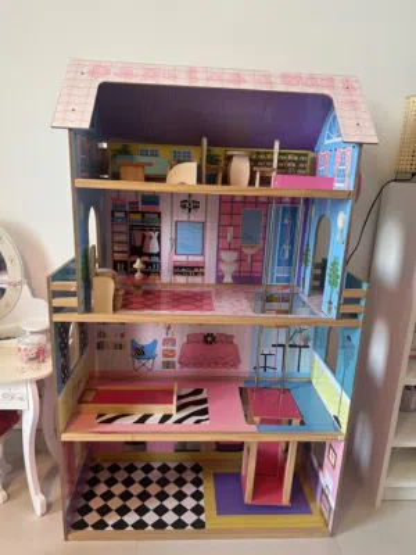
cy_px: 278
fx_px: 385
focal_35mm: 24
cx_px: 208
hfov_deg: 56.8
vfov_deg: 71.6
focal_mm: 6.86
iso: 250
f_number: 1.78
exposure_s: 1/60
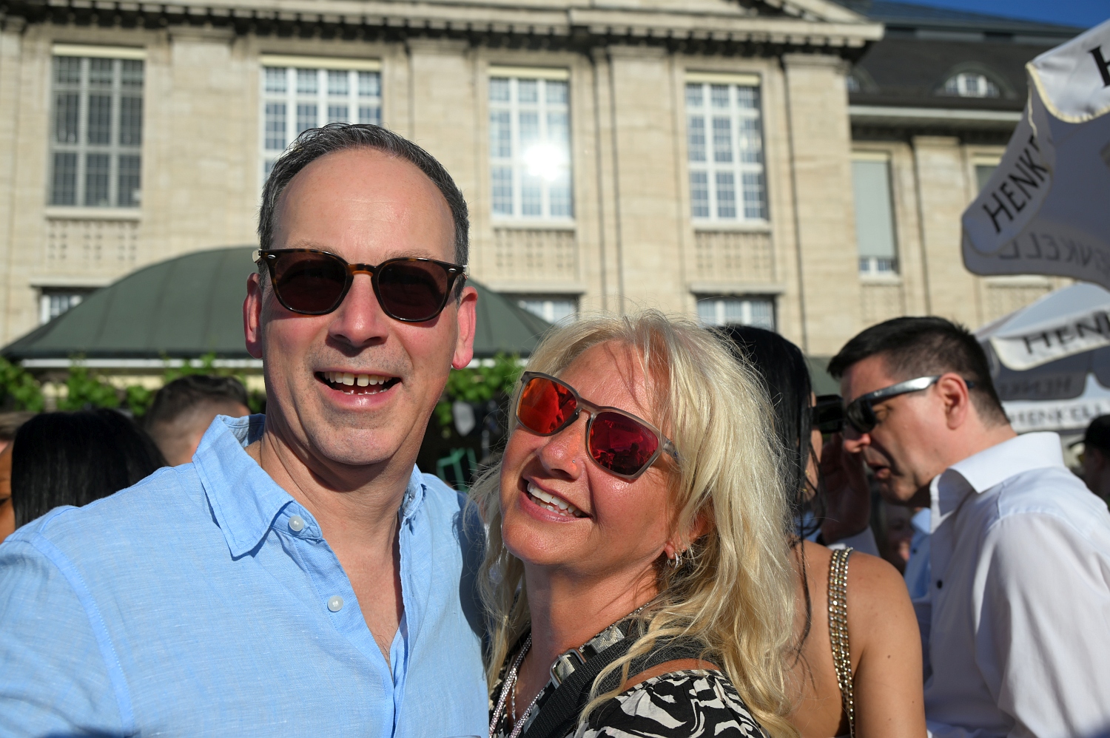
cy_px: 369
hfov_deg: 54.5
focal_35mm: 35
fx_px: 1078
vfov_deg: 37.8
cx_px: 555
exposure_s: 1/800
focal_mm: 35
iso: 100
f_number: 5.6
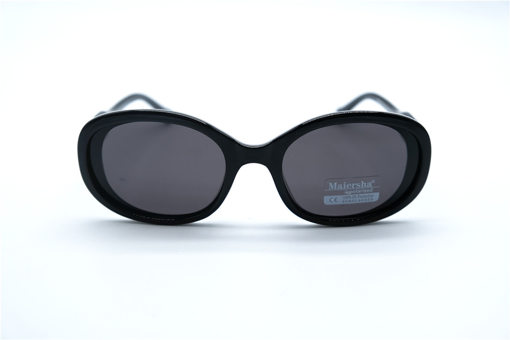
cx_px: 255
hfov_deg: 38.9
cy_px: 170
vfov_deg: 26.5
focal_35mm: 51
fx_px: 722
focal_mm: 34.3
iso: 160
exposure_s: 1/220
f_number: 5
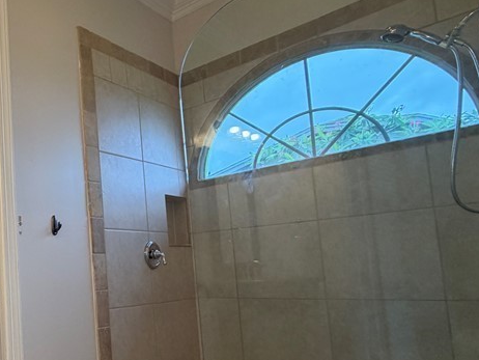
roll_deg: +2.8
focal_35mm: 31
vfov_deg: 44.7
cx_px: -30
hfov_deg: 45.9
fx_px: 429
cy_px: 243
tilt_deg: +4.0
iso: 160
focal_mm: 2.22
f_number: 2.2
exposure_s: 1/60
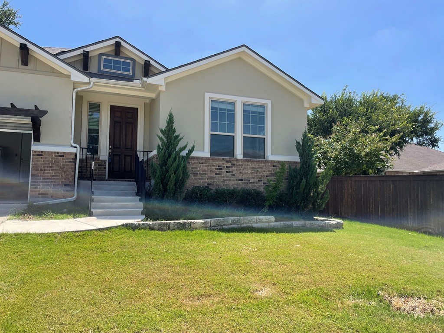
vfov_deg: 53.1
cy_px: 166
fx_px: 333
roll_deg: -0.3
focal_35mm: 26
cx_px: 222
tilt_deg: +4.6
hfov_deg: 67.3
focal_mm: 4.2
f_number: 1.6
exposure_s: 1/2564
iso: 32
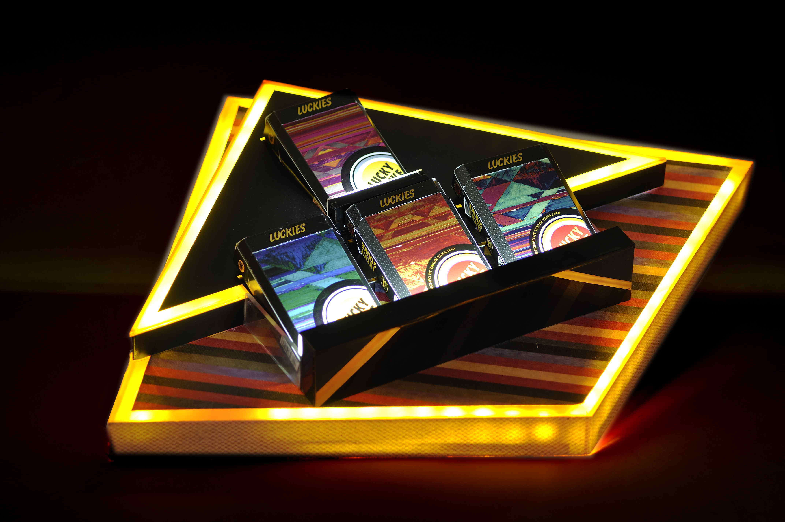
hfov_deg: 13.1
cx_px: 392
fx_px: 3430
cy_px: 261
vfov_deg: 8.7
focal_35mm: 158
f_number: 5
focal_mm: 105
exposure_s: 6
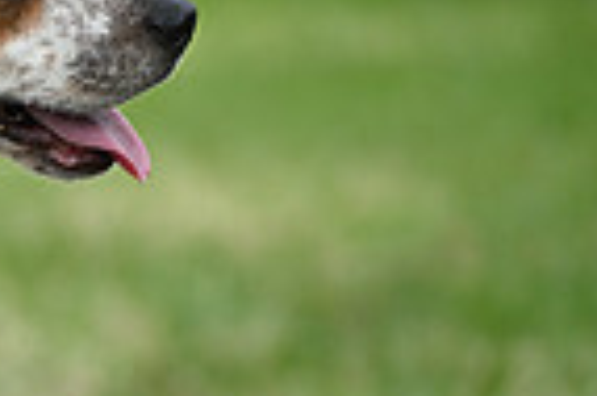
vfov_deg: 1.7
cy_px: 298
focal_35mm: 813
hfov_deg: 2.5
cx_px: -593
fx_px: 13467
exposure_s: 1/1000
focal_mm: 200
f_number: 4.5
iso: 320
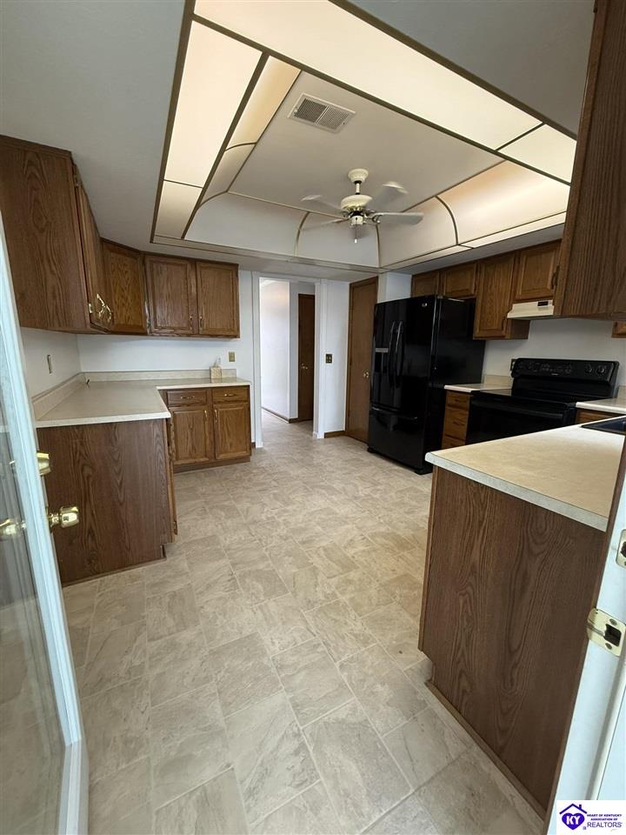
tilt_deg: -10.9
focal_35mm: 14
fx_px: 338
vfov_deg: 102.1
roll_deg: +0.3
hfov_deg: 85.7
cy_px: 418
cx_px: 313
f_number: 2.2
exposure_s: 1/120
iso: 320
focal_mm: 2.22
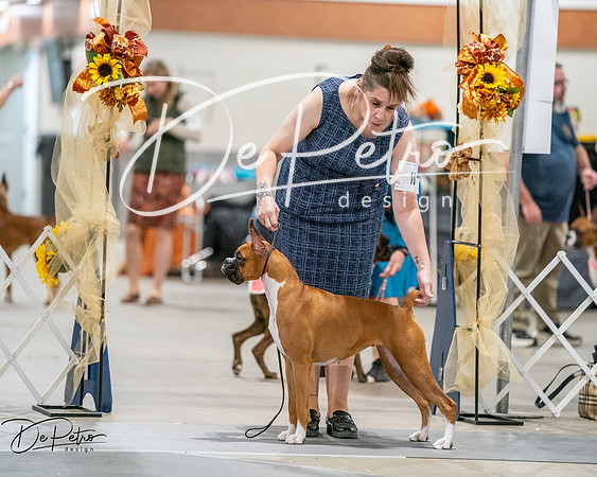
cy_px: 238
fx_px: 3978
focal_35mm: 225
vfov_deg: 6.9
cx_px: 298
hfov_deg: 8.6
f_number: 3.2
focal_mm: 200
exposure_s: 1/250
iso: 6400
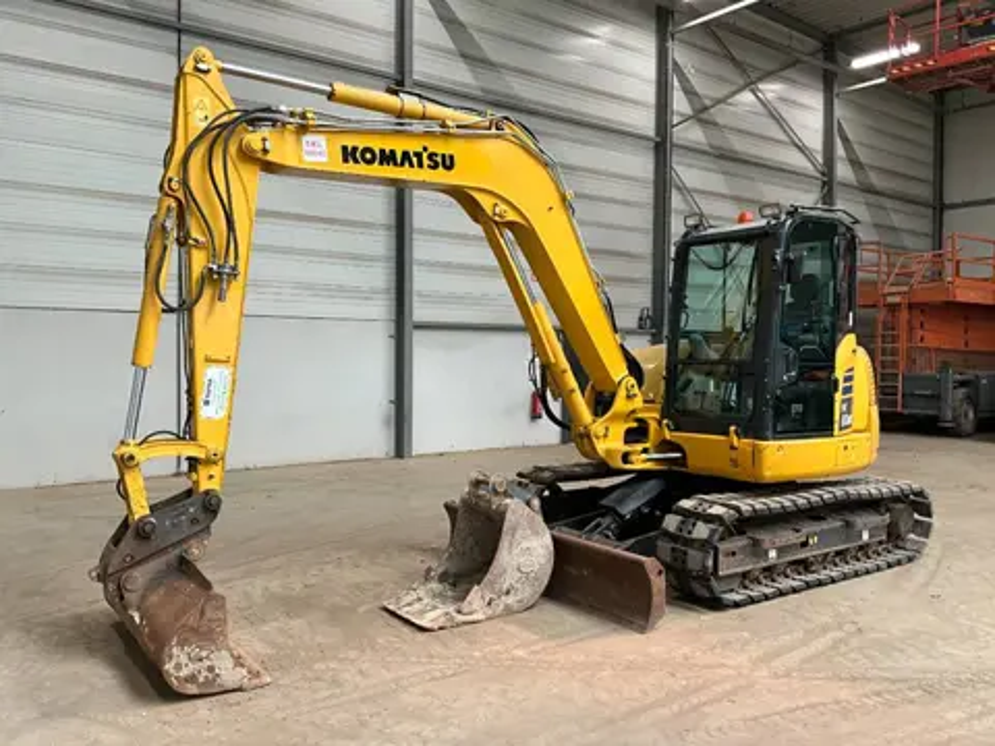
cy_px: 373
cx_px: 498
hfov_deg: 61.7
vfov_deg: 48.2
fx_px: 834
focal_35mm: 29
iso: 80
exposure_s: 1/60
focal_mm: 3
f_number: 1.8
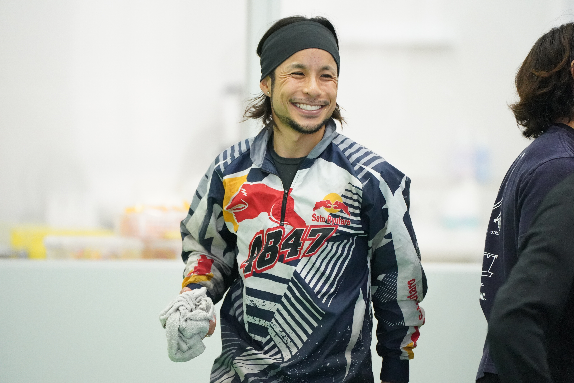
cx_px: 287
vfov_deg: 3.5
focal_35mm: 391
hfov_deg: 5.3
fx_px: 6234
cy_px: 192
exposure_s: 1/1000
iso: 12800
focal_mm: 391
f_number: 5.6
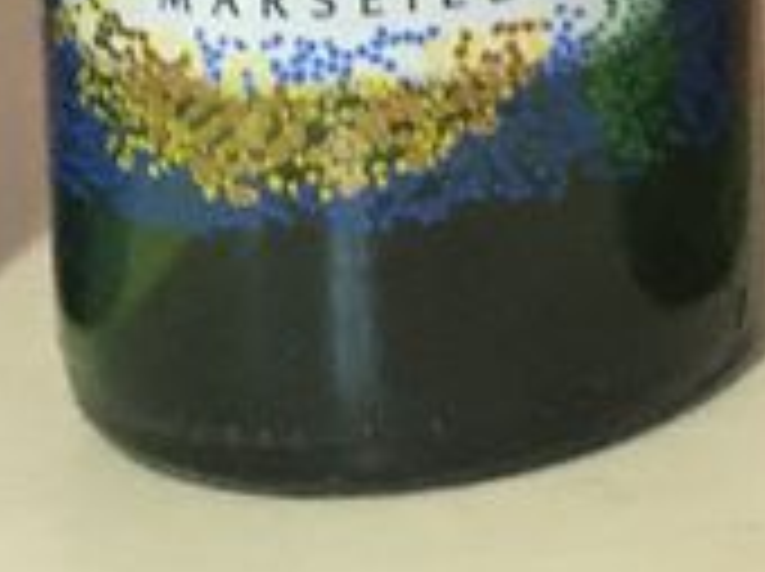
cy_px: -865
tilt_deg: -4.5
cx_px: 1305
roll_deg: +0.9
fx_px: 3774
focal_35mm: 171
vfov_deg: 7.9
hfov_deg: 10.9
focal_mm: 4.15
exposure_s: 1/17
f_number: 2.2
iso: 500
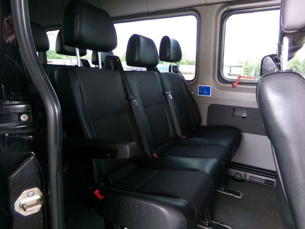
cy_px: 114
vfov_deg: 56.8
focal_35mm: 24
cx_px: 152
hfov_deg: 71.6
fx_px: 211
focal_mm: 4.3
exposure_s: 1/60
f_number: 3.7
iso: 800
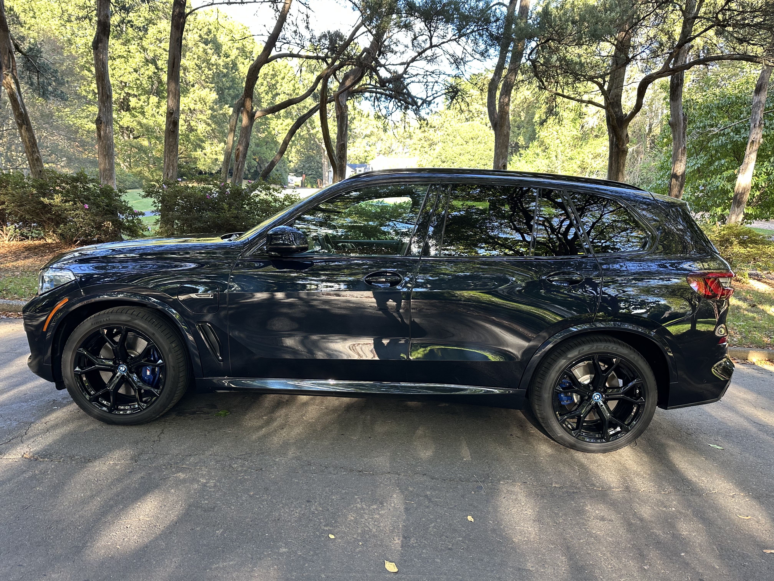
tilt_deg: -9.4
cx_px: 387
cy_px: 290
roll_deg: -1.3
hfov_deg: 71.6
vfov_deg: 56.8
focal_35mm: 24
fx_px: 537
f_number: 1.78
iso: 100
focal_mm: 6.86
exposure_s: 1/121
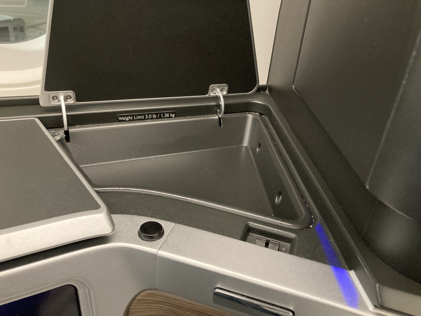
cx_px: 210
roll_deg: -4.3
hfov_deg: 63.4
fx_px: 341
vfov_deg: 49.7
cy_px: 158
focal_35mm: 28
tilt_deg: -27.5
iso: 640
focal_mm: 3.99
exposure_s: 1/29
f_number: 1.8
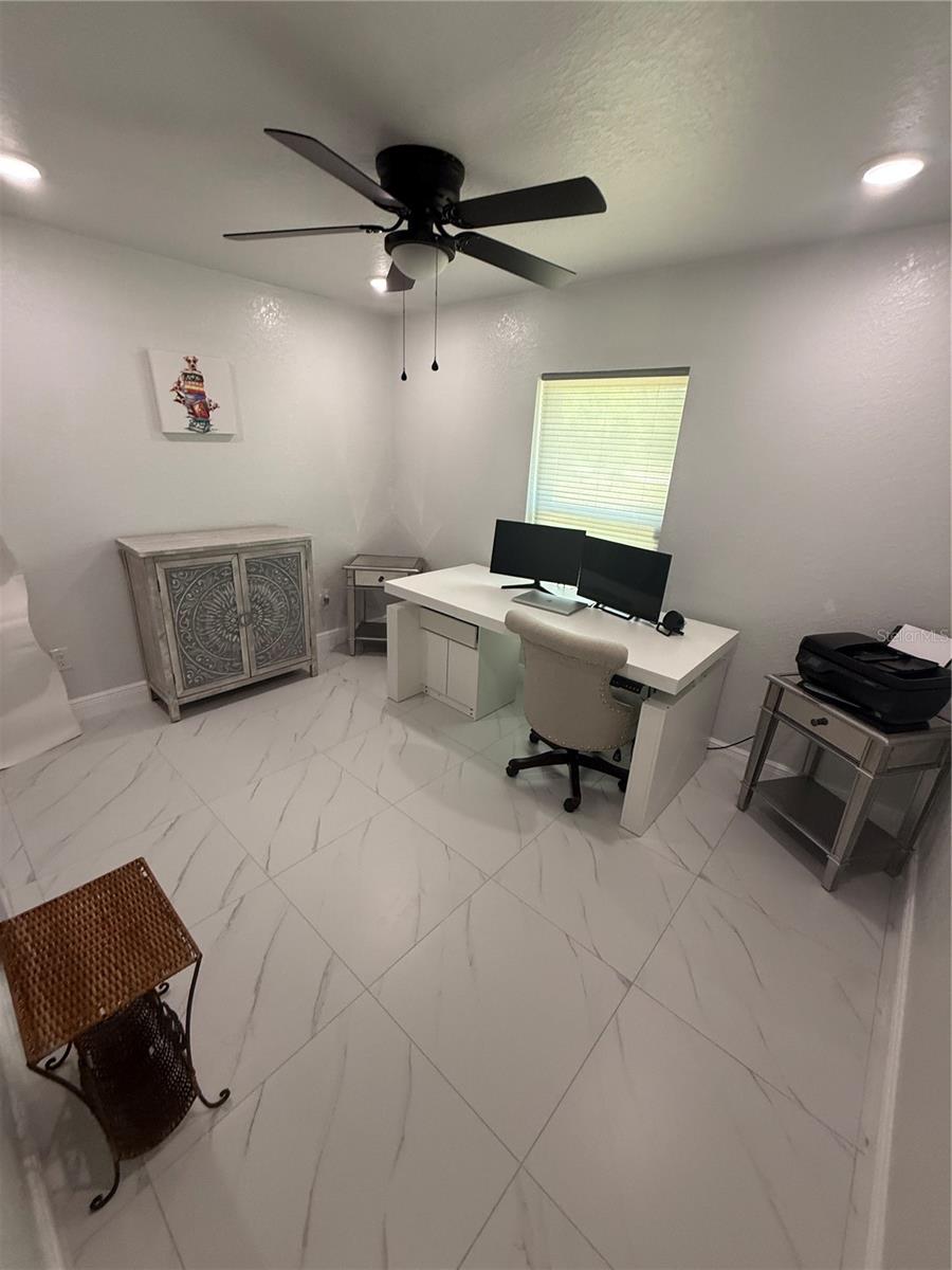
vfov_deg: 102.1
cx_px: 476
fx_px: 513
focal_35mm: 14
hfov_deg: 85.7
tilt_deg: -20.3
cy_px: 635
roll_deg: -4.2
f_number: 2.2
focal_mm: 2.22
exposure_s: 1/60
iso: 200
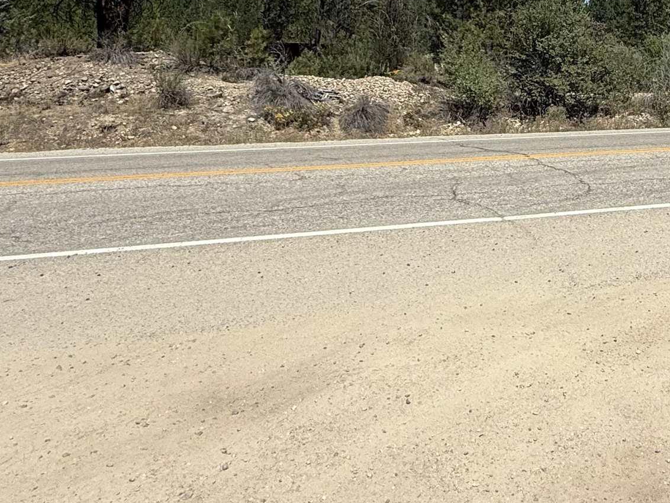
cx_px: 578
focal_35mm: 38
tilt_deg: +7.1
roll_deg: +0.3
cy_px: -18
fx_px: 735
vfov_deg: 33.9
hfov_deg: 45.3
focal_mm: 2.22
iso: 50
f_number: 2.2
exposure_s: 1/2717
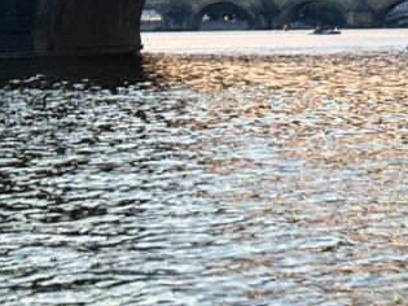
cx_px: 471
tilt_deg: +3.6
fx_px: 1991
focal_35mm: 169
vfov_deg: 8.6
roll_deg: +2.7
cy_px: -131
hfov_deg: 11.5
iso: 125
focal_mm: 5.96
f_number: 1.6
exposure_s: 1/33
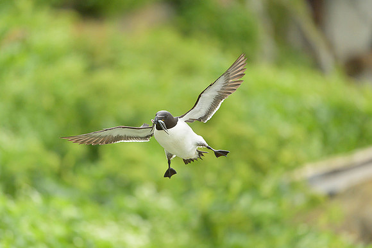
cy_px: 124
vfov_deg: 2.7
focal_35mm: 500
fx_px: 5164
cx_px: 186
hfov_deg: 4.1
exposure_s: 1/3200
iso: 2000
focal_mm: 500
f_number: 4
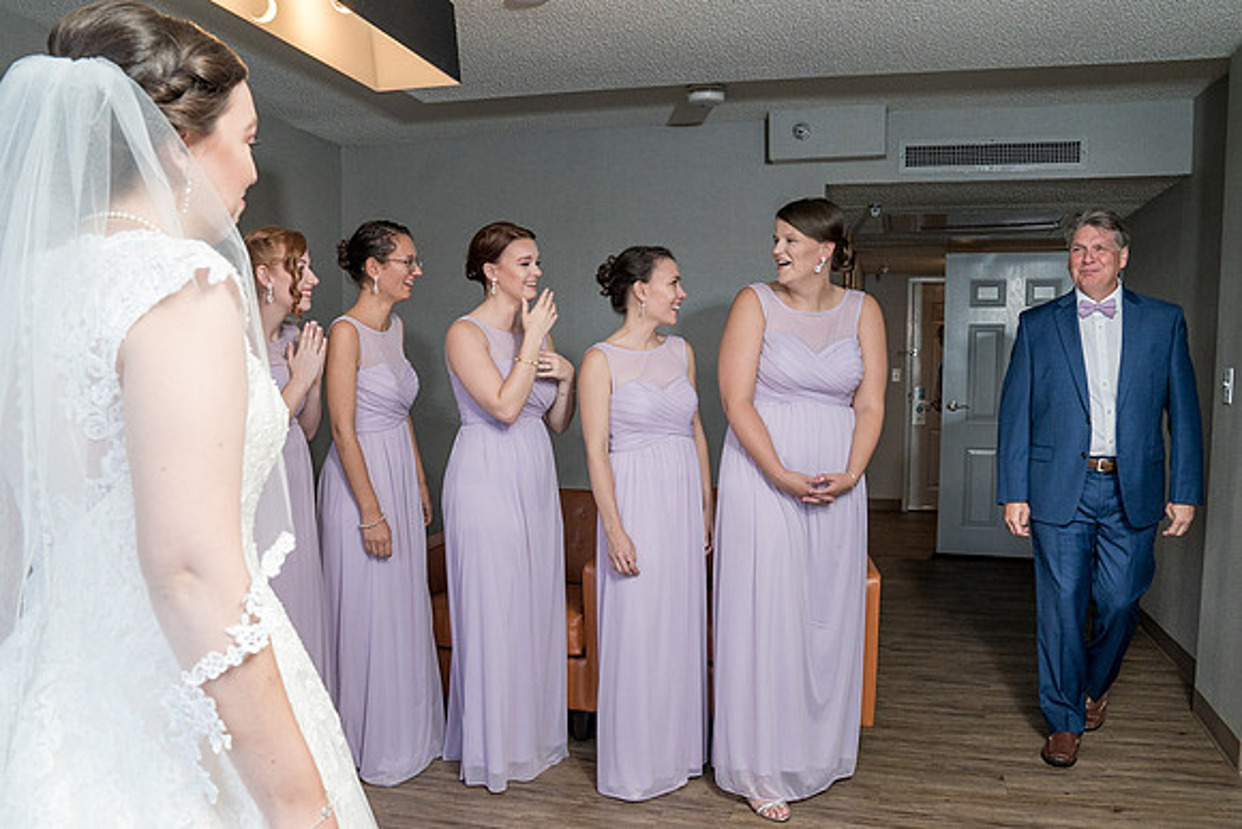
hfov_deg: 62.1
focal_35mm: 30
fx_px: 1030
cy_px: 487
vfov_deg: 43.7
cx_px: 599
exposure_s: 1/200
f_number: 6.3
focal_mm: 24
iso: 1000
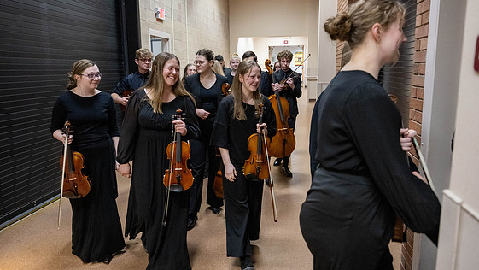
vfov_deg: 44.4
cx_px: 240
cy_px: 119
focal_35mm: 26
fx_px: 330
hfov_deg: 71.9
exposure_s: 1/250
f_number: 2.8
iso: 6400
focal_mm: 24
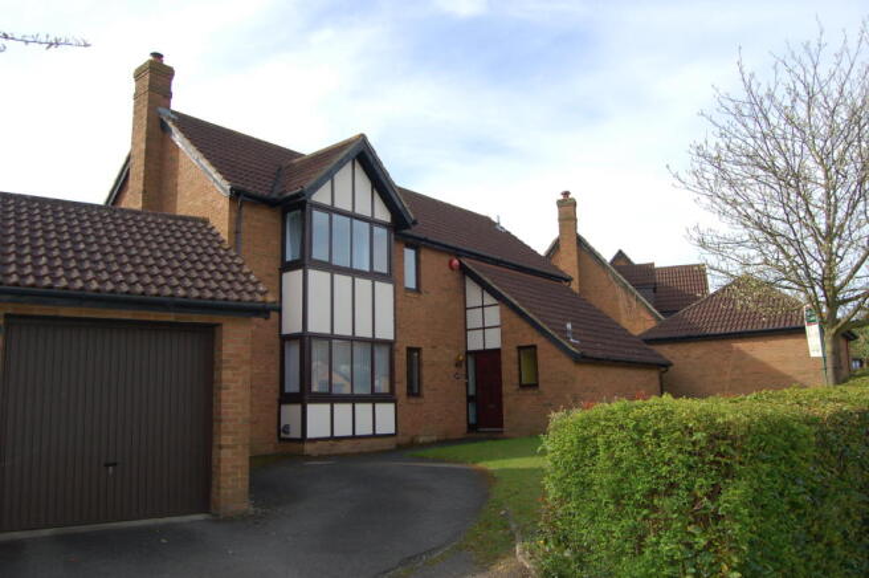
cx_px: 434
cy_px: 289
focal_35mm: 27
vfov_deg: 47.8
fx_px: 651
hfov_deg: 67.4
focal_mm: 18
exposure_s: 1/500
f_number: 5.6
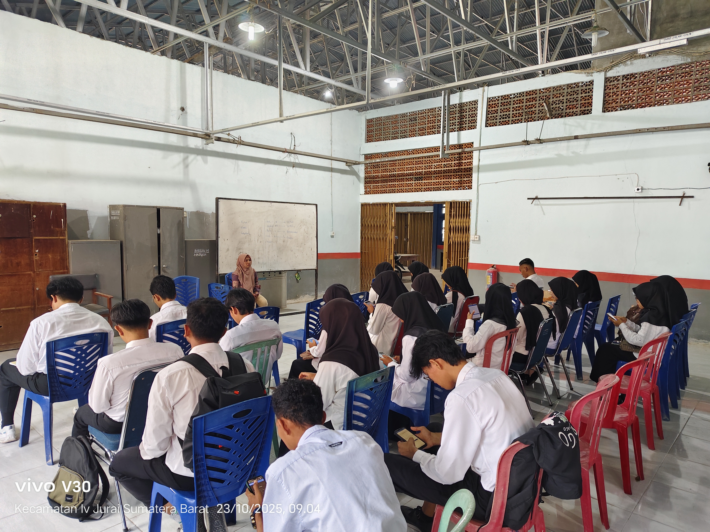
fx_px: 472
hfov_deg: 73.9
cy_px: 266
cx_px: 355
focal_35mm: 23
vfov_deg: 58.9
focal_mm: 5.56
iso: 805
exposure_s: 1/50
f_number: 1.88
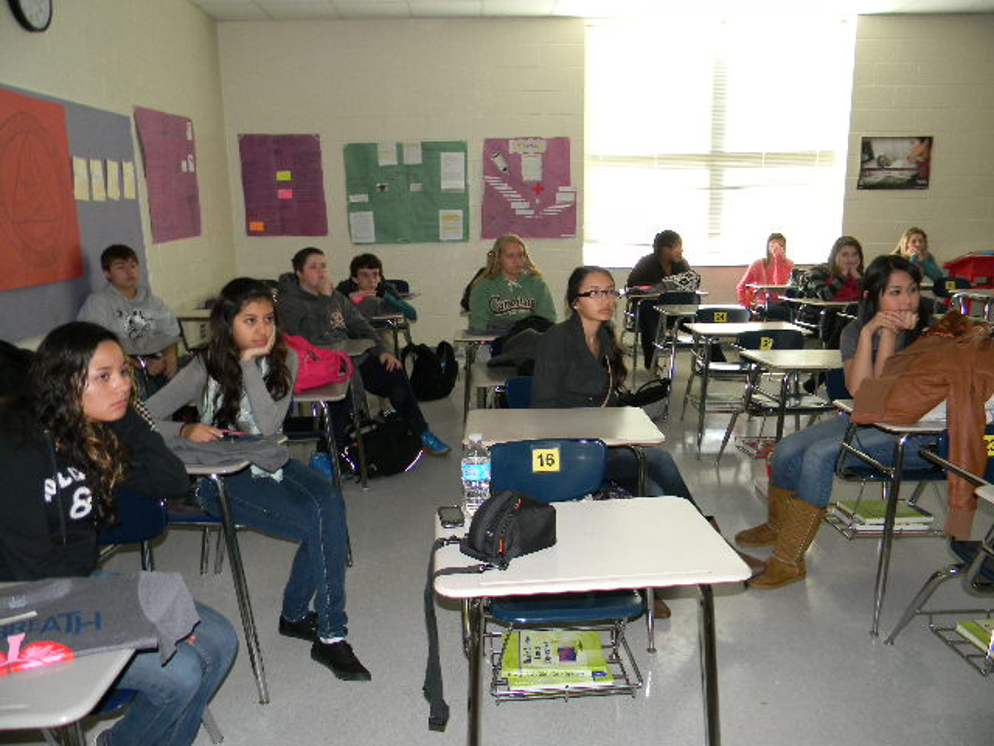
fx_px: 804
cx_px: 497
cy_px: 373
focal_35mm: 28
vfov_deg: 49.7
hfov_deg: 63.4
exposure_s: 1/26
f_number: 3.5
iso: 220
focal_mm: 5
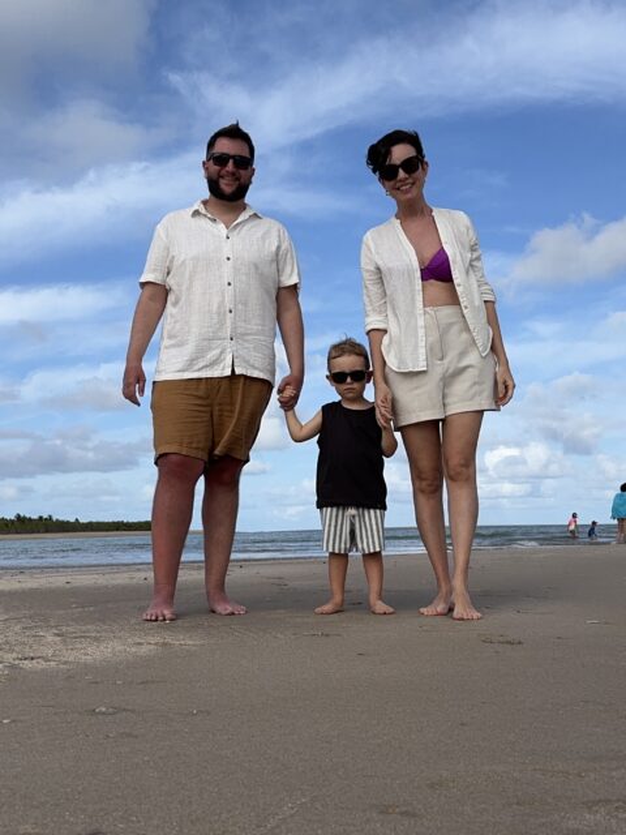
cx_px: 313
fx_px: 579
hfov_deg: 56.8
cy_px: 418
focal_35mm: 24
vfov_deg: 71.6
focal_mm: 6.76
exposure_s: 1/7937
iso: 80
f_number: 1.78
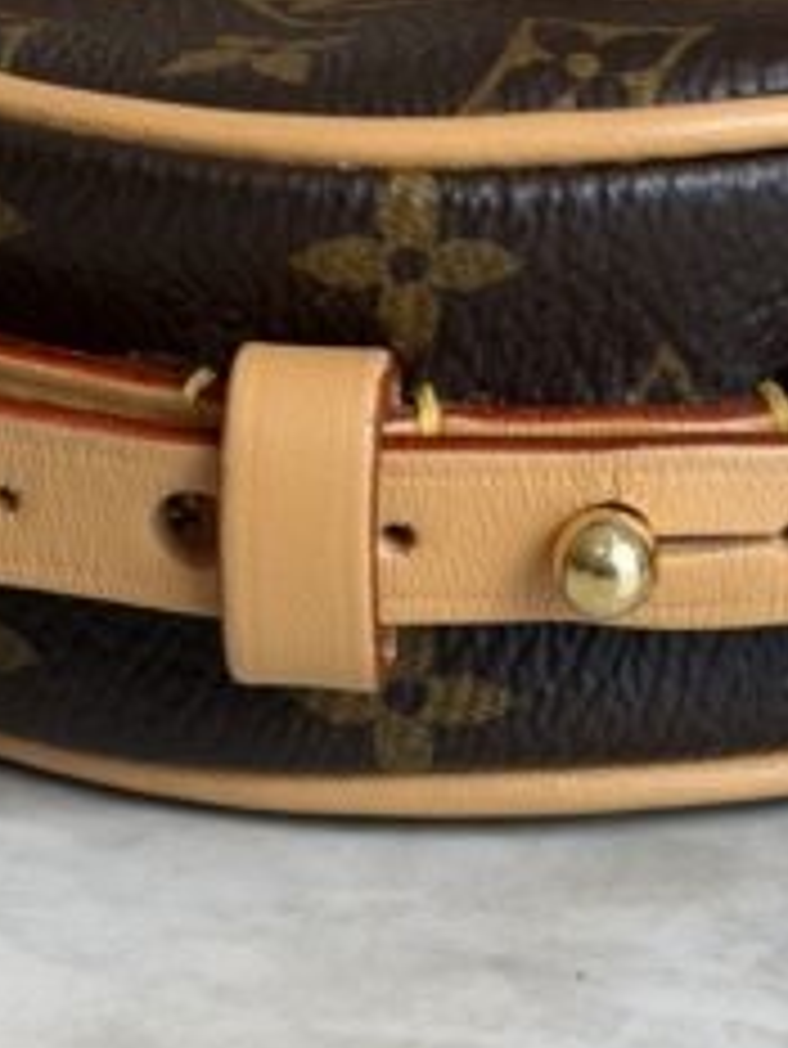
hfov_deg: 9.0
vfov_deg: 11.9
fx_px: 5004
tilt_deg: -22.1
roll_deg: -1.2
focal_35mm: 165
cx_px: 414
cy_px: 306
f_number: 1.78
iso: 64
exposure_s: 1/120
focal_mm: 6.76
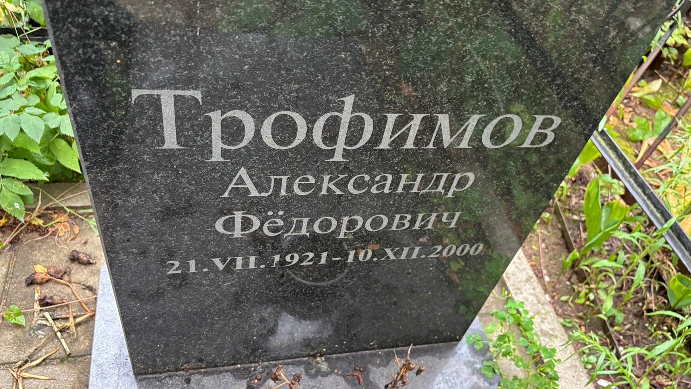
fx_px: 531
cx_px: 348
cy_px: 215
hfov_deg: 66.1
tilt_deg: -46.2
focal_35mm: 29
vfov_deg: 40.1
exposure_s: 1/60
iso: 320
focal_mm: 5.96
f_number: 1.6
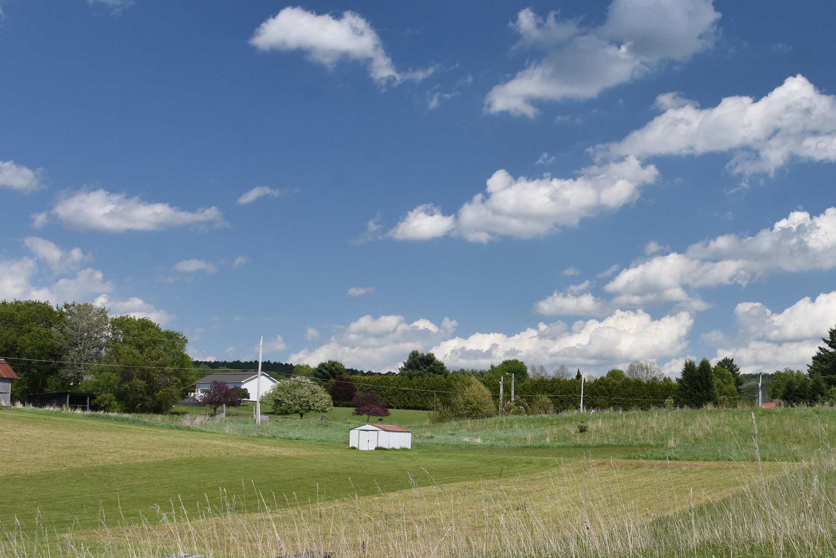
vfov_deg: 24.0
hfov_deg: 35.0
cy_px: 414
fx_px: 1300
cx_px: 612
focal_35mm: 56
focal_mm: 24
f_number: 8
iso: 400
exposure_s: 1/500
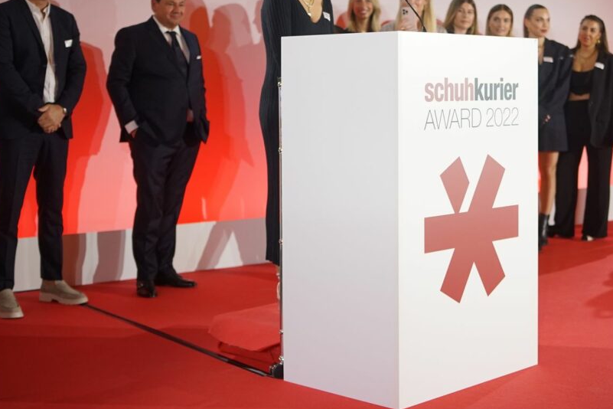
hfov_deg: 33.6
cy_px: 115
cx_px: 409
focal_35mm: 59
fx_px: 1005
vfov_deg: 22.8
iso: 800
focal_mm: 35
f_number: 2
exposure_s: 1/125
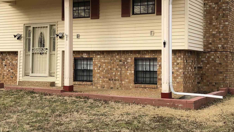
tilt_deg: +3.2
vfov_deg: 21.8
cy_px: 49
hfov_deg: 37.7
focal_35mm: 55
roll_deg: +1.1
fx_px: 341
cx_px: 137
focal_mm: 3.99
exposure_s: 1/558
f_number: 1.8
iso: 20
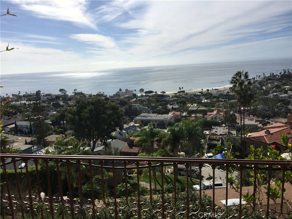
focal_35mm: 29
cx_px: 146
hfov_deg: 61.7
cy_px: 110
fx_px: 245
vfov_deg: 48.2
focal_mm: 4.15
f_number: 2.2
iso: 32
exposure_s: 1/3968
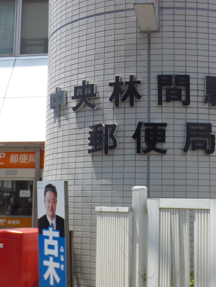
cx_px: 144
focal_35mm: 64
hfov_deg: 22.8
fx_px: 532
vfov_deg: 30.2
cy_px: 122
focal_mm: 7.07
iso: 100
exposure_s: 1/1000
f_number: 3.6
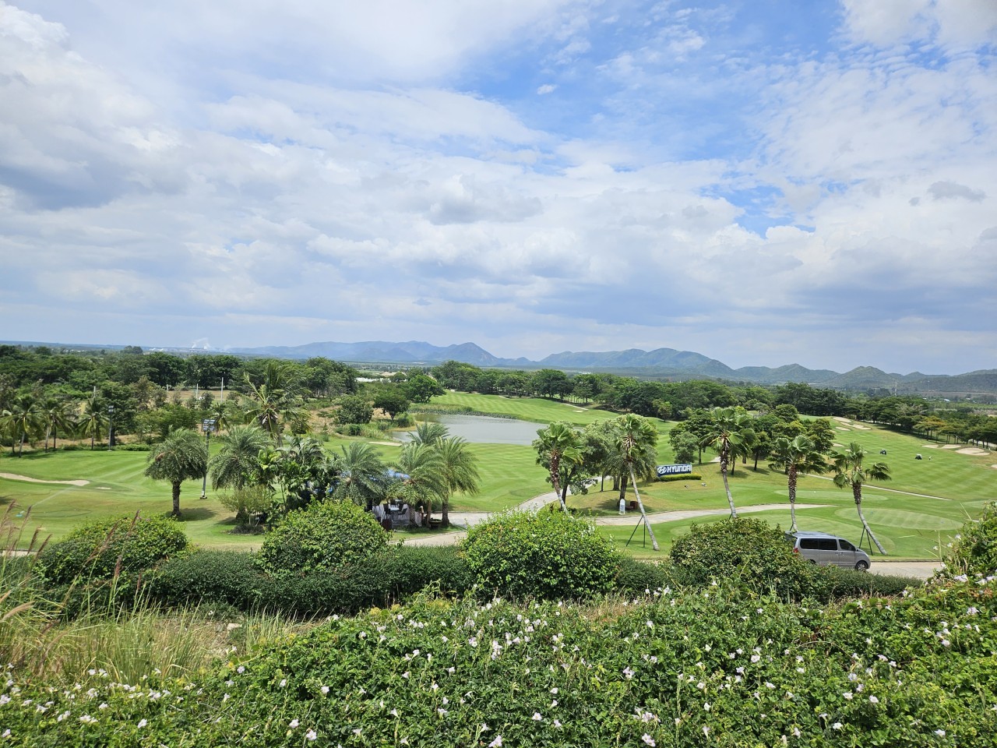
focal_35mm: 23
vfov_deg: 58.9
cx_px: 498
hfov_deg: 73.9
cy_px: 374
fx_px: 662
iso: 25
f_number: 1.8
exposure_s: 1/4397
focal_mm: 5.4
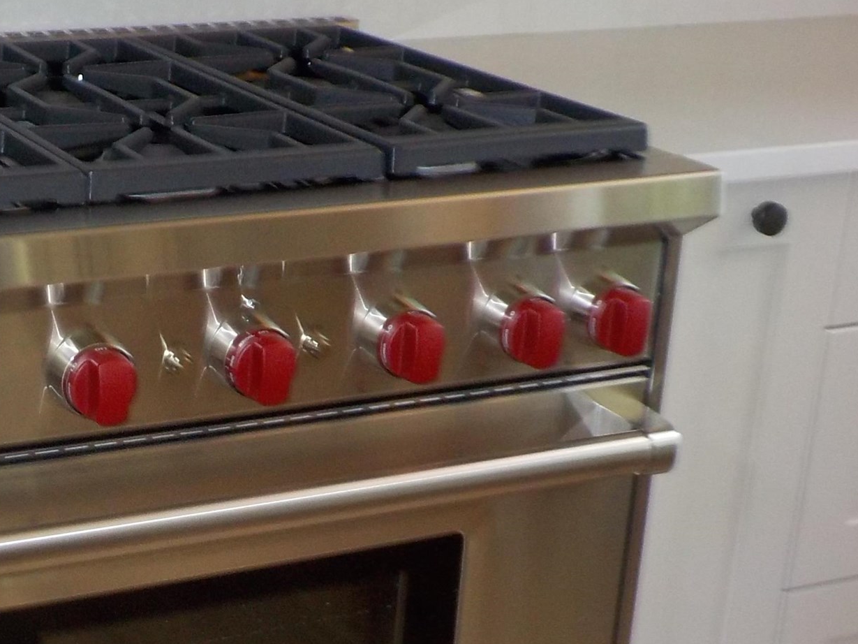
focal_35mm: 75
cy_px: 511
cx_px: 158
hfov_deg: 25.5
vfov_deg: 19.5
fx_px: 1859
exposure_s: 1/30
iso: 200
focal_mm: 4.1
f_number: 3.3
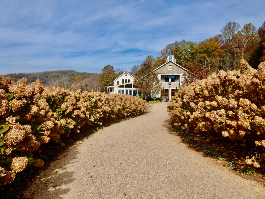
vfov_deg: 54.9
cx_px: 132
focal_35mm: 25
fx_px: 191
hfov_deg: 69.4
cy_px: 100
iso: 125
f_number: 3.7
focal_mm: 4.5
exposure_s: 1/1600
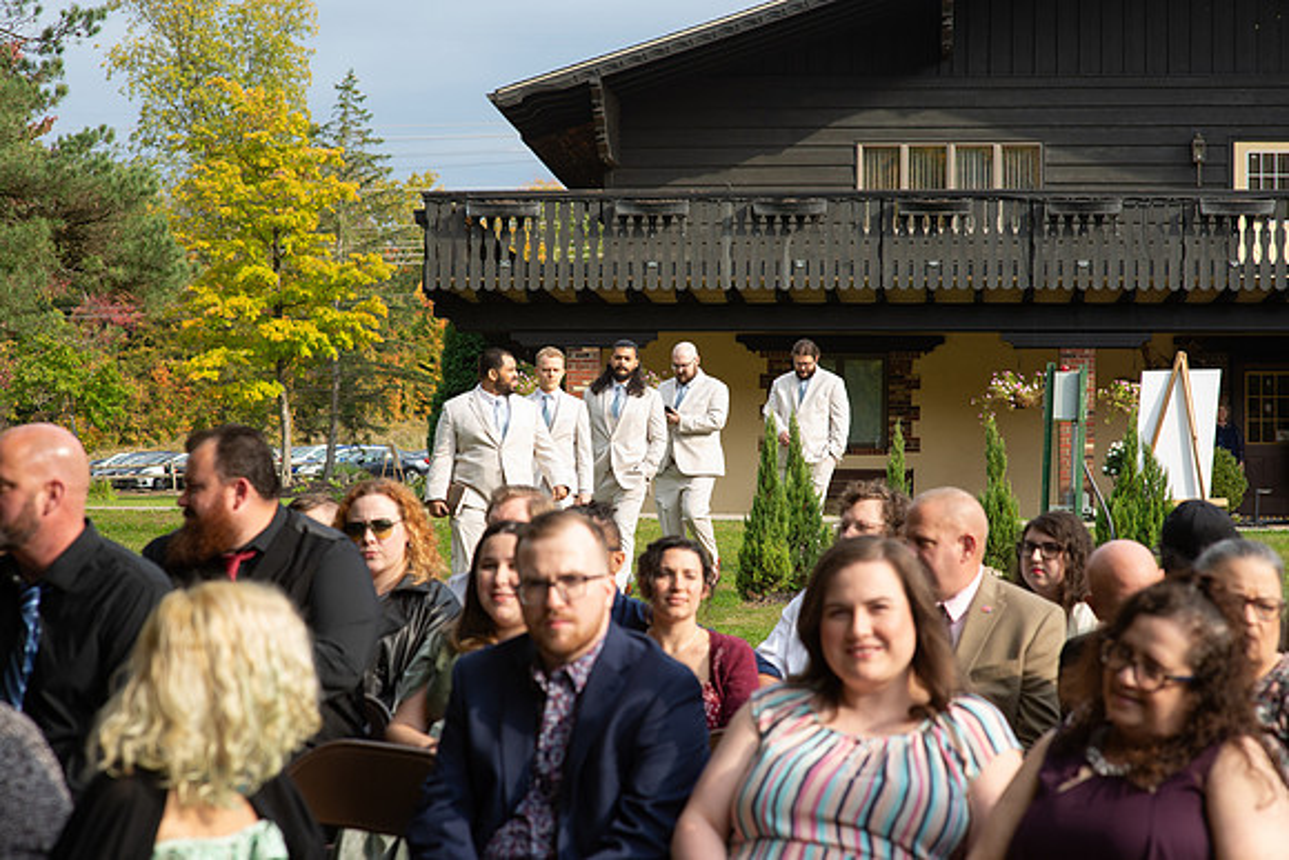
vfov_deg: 15.2
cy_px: 430
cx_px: 644
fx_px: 3231
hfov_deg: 22.6
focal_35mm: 90
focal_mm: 85
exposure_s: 1/500
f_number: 6.3
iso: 640
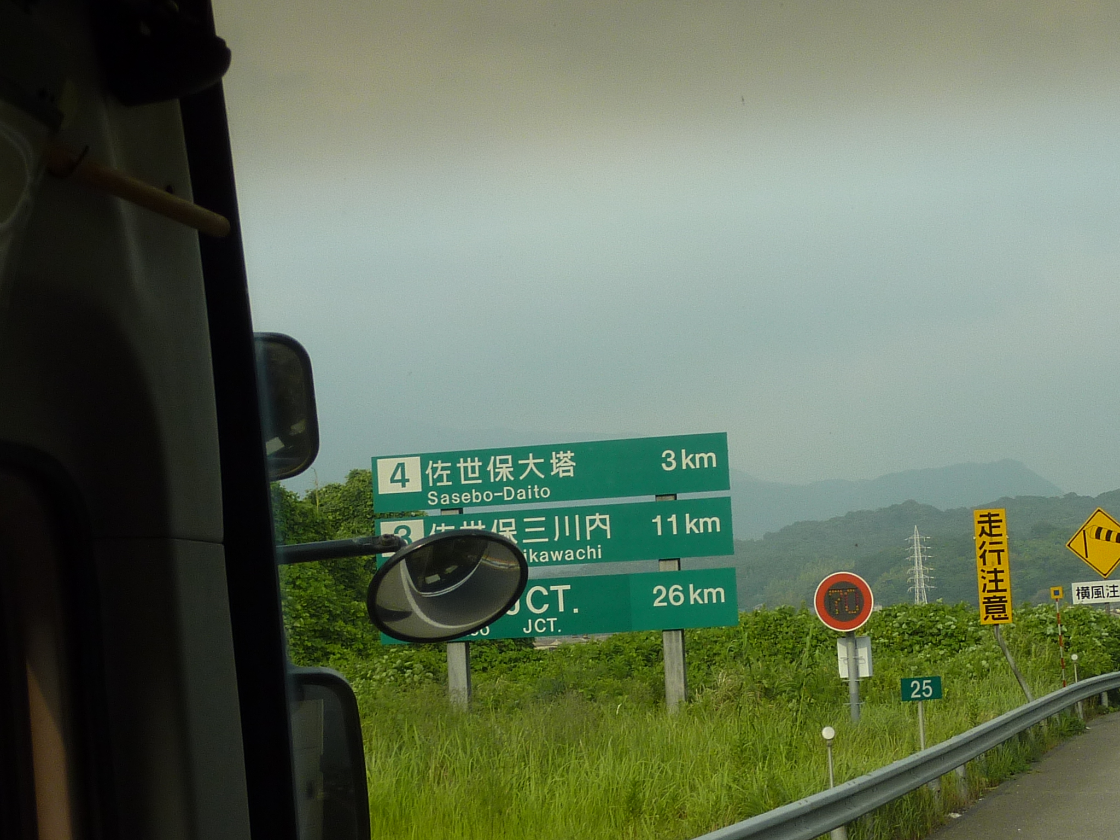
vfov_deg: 21.9
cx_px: 560
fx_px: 2168
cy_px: 420
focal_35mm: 67
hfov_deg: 29.0
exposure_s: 1/500
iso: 80
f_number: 4
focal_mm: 6.1
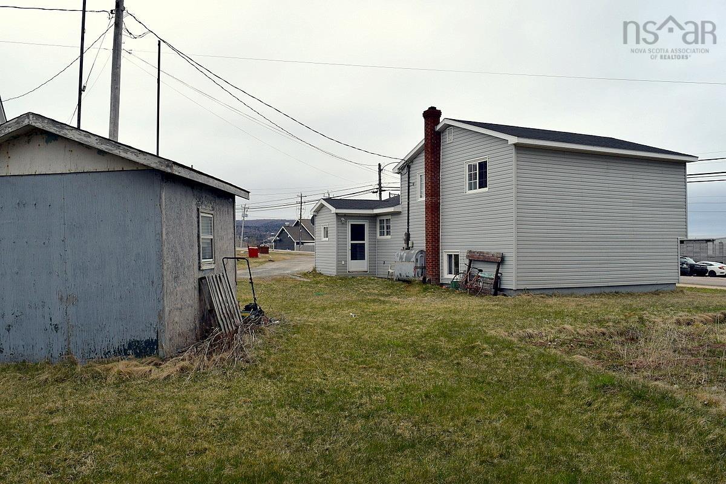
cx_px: 363
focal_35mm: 30
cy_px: 242
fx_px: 605
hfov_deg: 61.9
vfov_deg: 43.6
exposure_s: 1/500
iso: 200
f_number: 11
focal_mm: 20
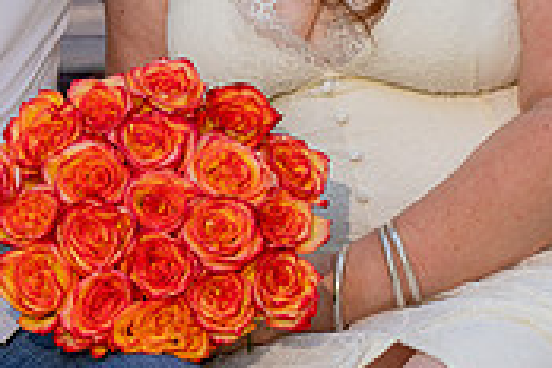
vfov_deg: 2.1
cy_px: -198
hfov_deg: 3.1
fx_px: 10196
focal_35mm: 665
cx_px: 54
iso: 200
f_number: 4
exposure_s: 1/200
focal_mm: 200
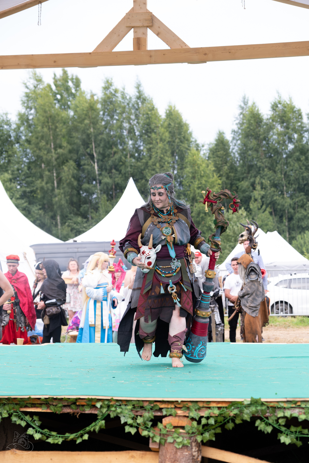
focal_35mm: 83
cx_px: 154
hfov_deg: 16.5
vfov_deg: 24.5
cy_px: 232
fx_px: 1069
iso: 320
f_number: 3.6
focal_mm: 55
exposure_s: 1/800
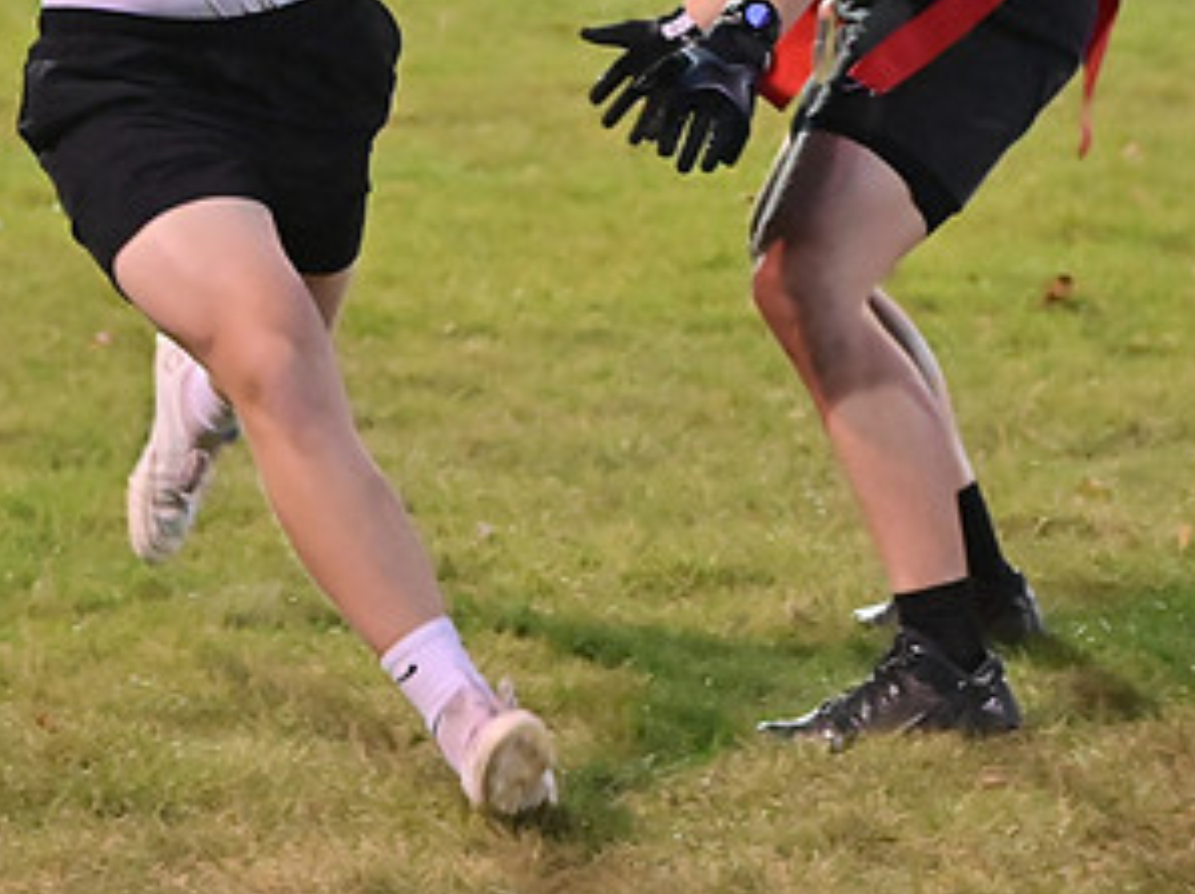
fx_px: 8210
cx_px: 485
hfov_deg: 8.3
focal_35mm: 238
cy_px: 166
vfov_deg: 6.2
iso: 6400
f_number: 4
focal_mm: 85
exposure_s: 1/400
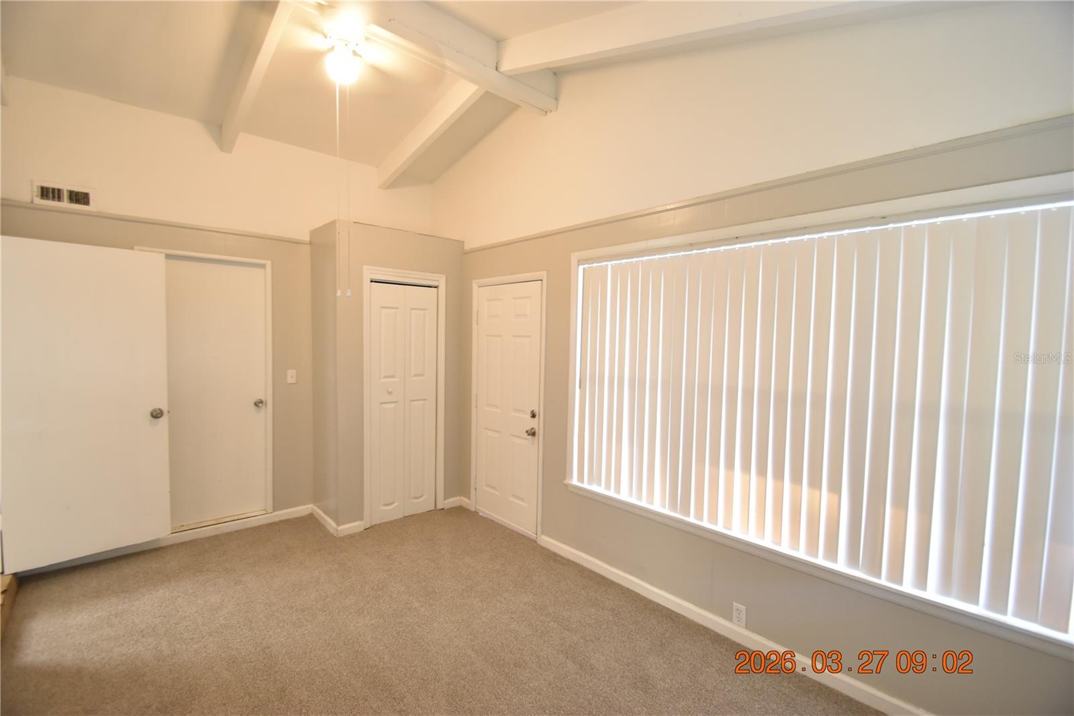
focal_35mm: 15
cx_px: 537
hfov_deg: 100.4
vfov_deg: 77.3
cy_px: 358
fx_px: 447
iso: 800
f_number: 3.5
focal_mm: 10
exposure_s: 1/15
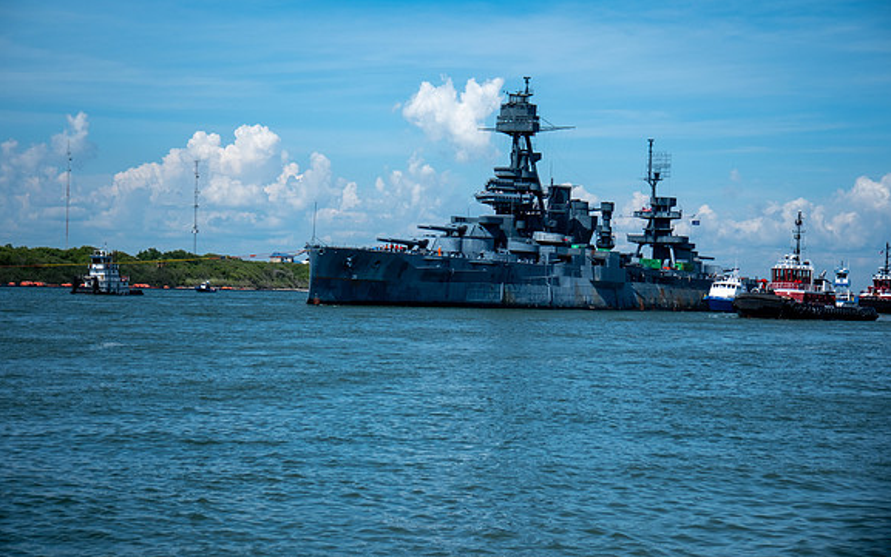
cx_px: 445
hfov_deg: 24.6
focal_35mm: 84
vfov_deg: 15.6
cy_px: 285
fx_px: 2040
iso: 160
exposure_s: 1/4400
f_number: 4
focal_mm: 54.5
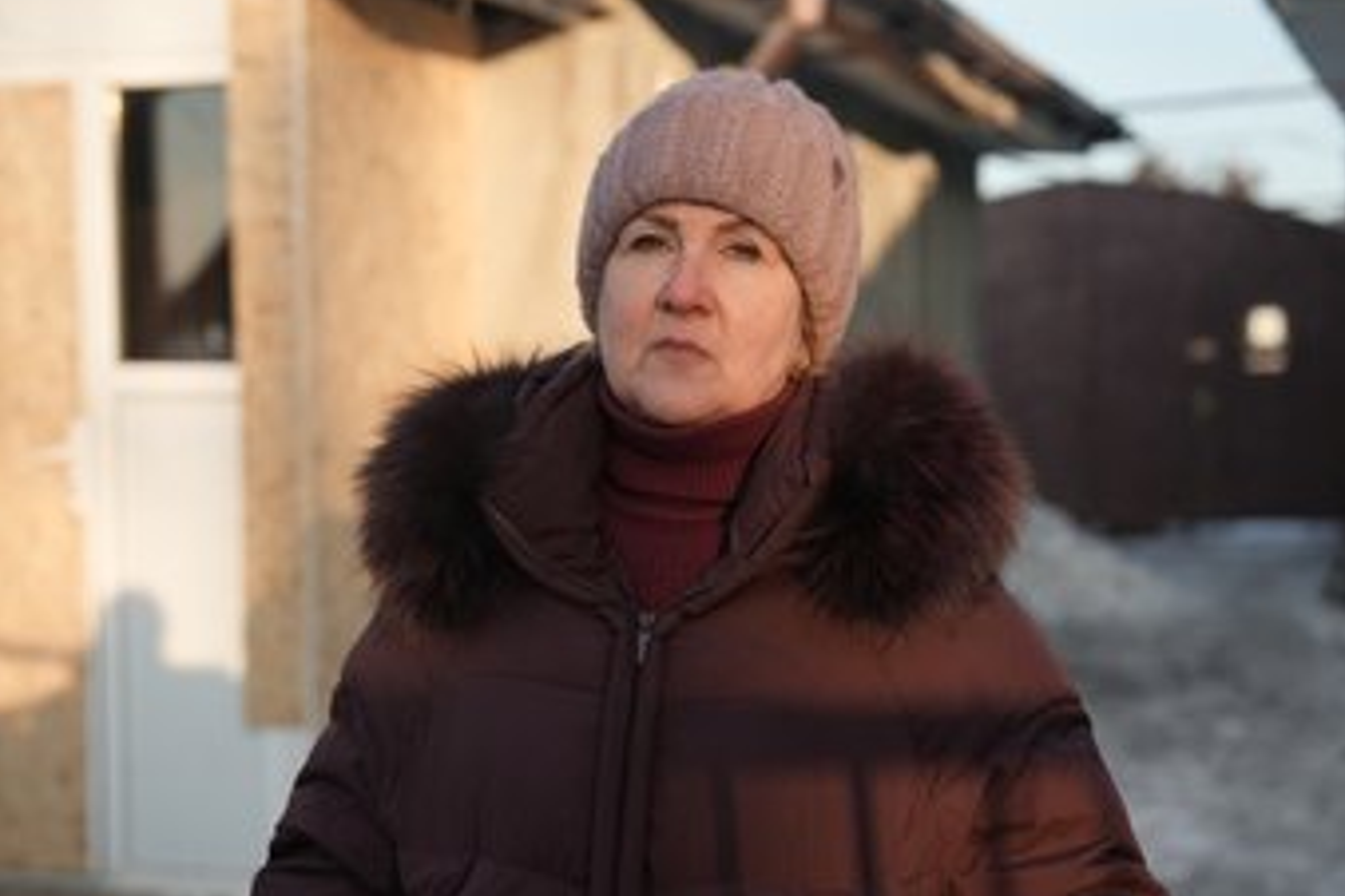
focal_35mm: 59
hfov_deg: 33.9
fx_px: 2204
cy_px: 482
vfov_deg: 23.0
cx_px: 591
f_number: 2.8
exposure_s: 1/200
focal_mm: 50
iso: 400
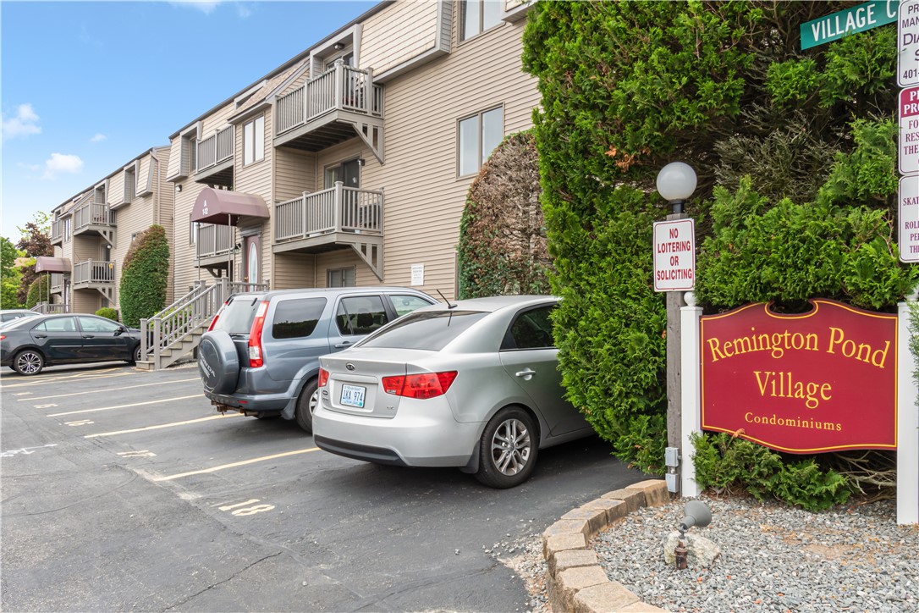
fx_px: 766
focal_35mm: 30
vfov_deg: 43.6
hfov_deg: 61.9
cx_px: 460
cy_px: 306
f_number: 14
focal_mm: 20
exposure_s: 1/60
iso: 400
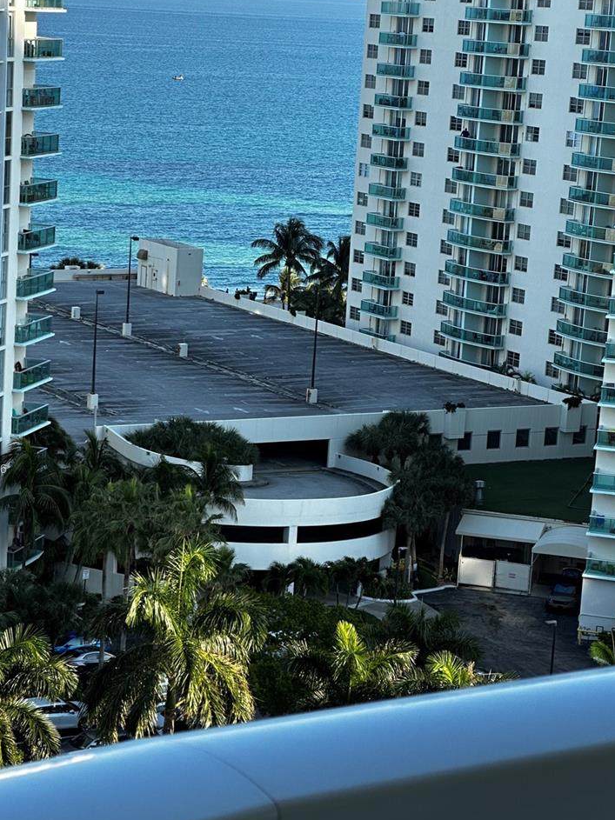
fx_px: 2322
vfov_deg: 20.0
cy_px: 470
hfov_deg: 15.1
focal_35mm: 98
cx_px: 237
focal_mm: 9
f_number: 2.8
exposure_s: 1/208
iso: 32
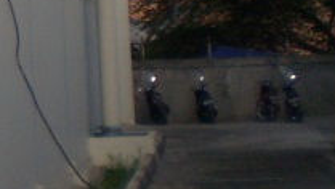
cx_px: -449
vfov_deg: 6.1
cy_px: -280
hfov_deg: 9.9
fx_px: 1707
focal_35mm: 192
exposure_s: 1/30
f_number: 3.1
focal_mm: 6.3
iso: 64
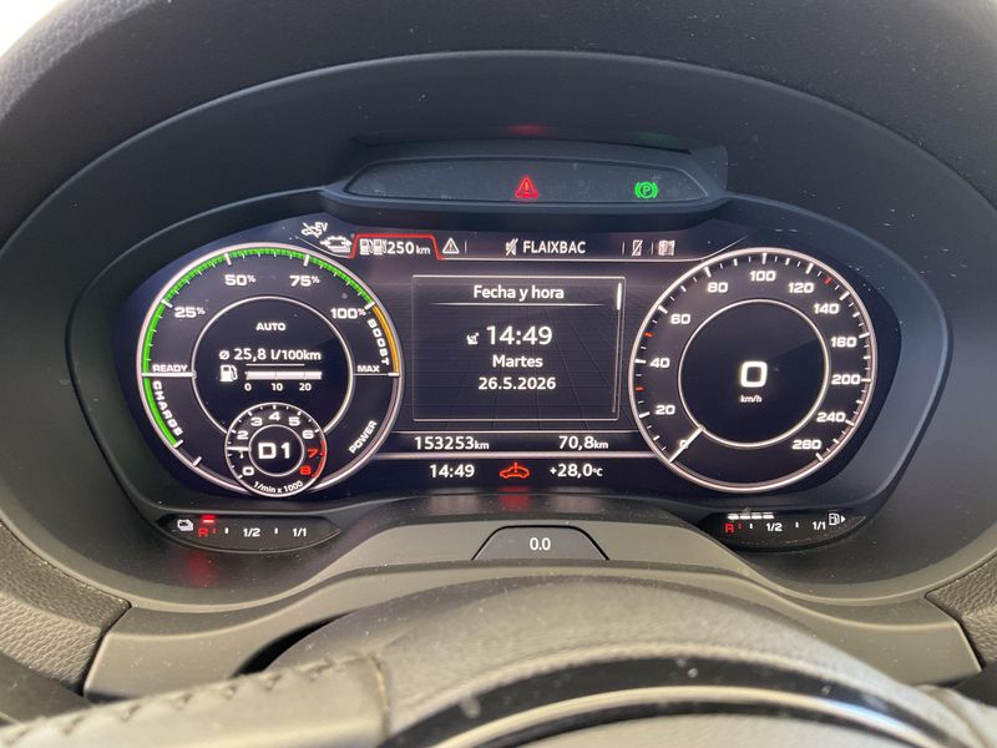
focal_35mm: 29
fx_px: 835
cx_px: 498
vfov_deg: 48.2
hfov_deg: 61.7
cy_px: 374
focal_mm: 3
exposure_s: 1/60
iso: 100
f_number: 1.8
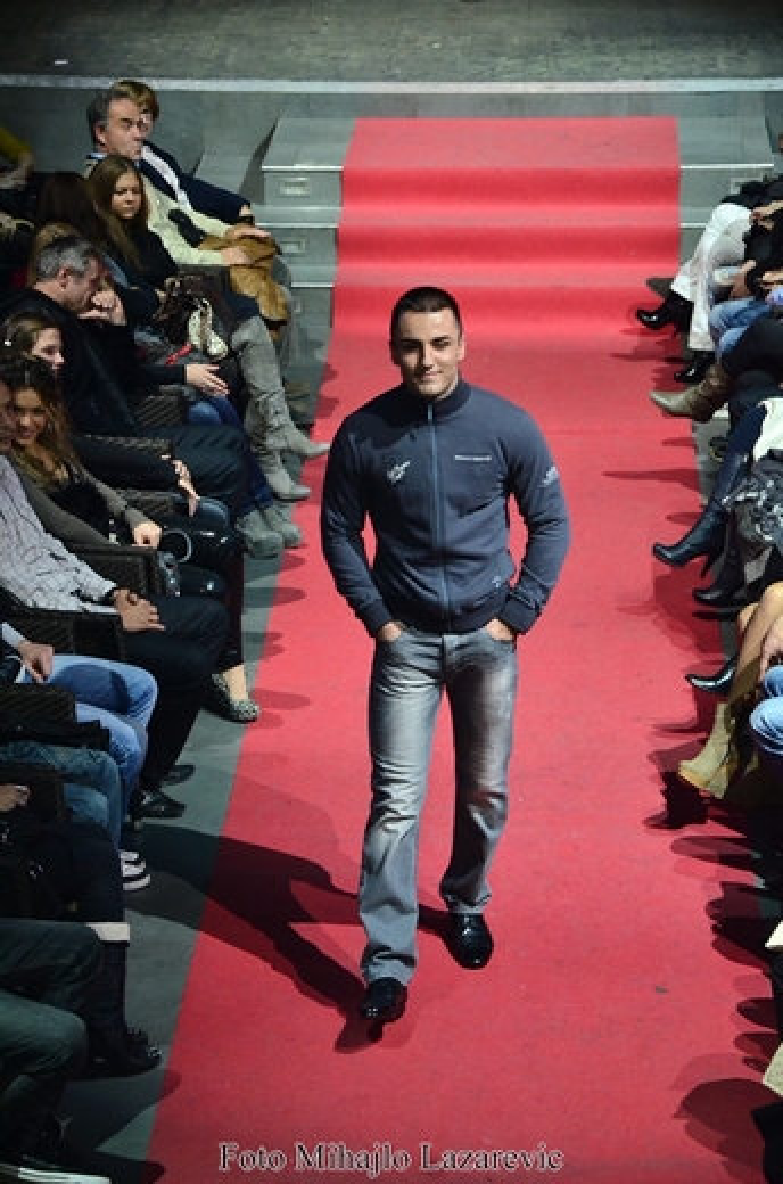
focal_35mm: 112
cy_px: 592
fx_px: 3690
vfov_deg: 18.2
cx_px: 392
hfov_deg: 12.1
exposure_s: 1/160
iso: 2000
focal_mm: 75
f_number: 5.6
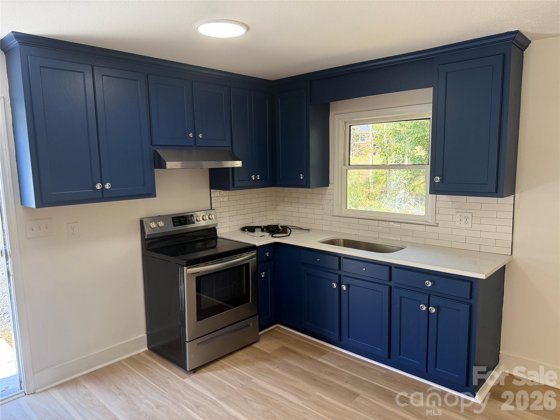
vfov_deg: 56.8
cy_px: 210
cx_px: 280
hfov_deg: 71.6
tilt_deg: -6.9
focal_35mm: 24
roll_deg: +0.9
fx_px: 388
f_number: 1.78
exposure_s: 1/229
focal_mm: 6.76
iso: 160
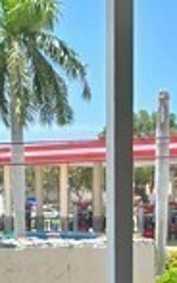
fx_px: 1311
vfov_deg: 11.1
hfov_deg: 7.7
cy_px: 572
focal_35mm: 170
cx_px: 104
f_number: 1.7
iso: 12
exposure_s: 1/241
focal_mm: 6.3
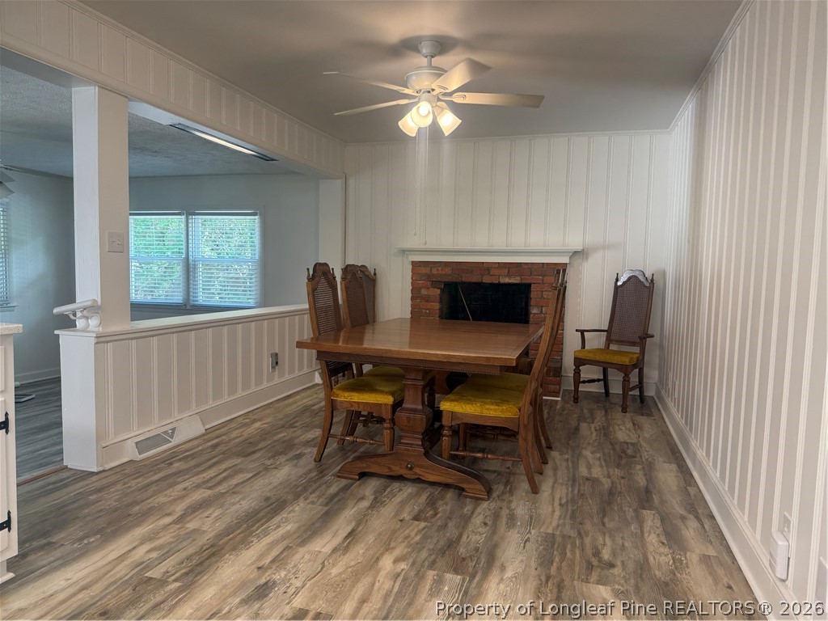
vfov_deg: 56.8
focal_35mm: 24
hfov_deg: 71.6
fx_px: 574
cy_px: 310
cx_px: 414
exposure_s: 1/120
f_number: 1.78
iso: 160
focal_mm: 6.76
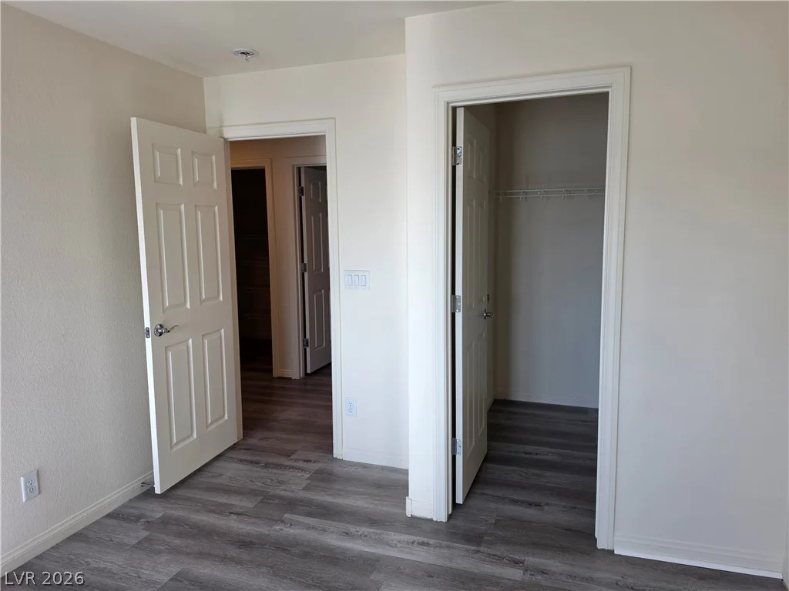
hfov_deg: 73.9
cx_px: 394
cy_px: 296
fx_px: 524
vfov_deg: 58.9
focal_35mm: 23
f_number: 1.4
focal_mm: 6.5
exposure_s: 1/180
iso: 40
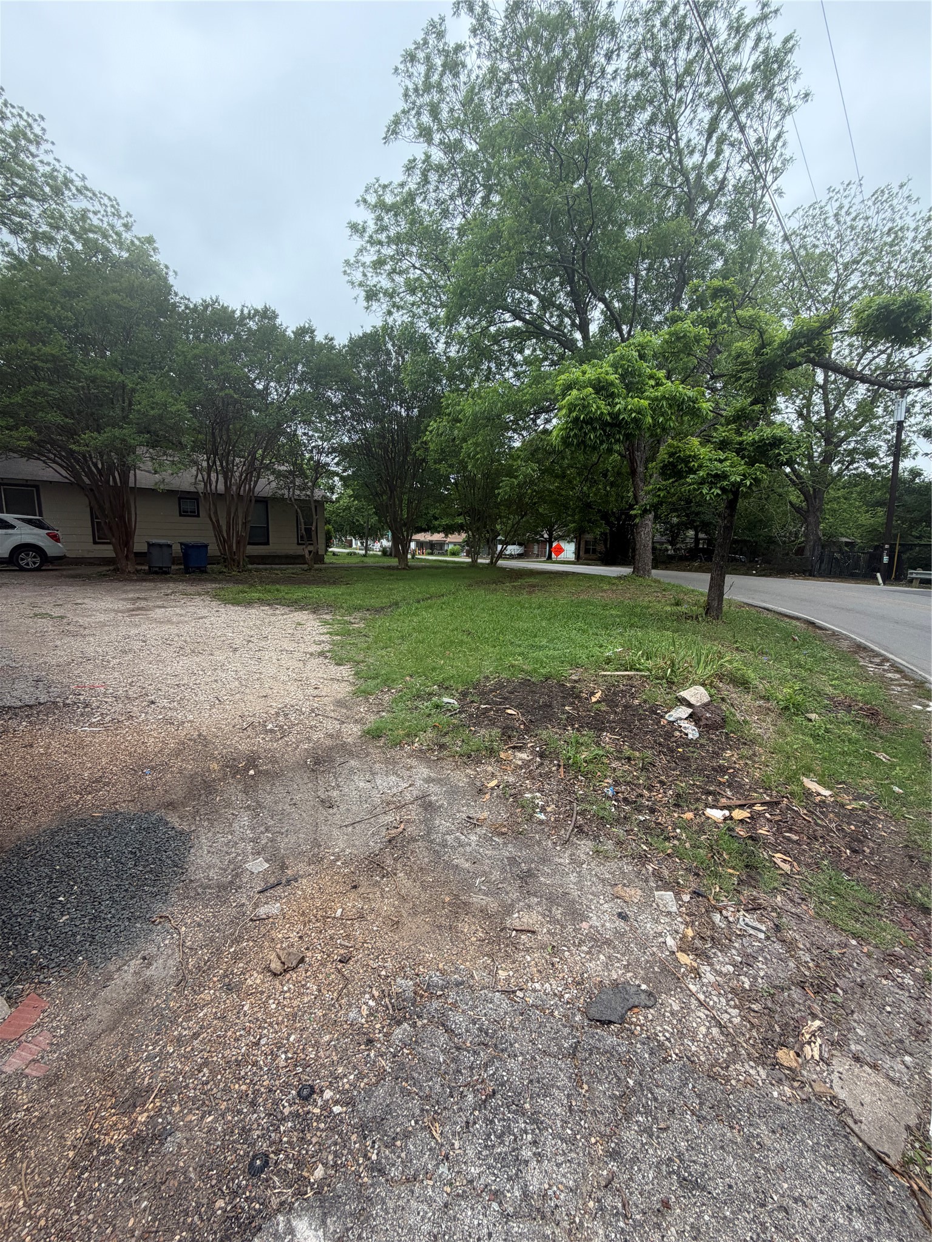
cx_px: 466
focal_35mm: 14
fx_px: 503
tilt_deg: -9.2
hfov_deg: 85.7
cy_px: 621
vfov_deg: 102.1
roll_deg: -2.1
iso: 40
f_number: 2.2
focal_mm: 2.22
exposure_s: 1/121
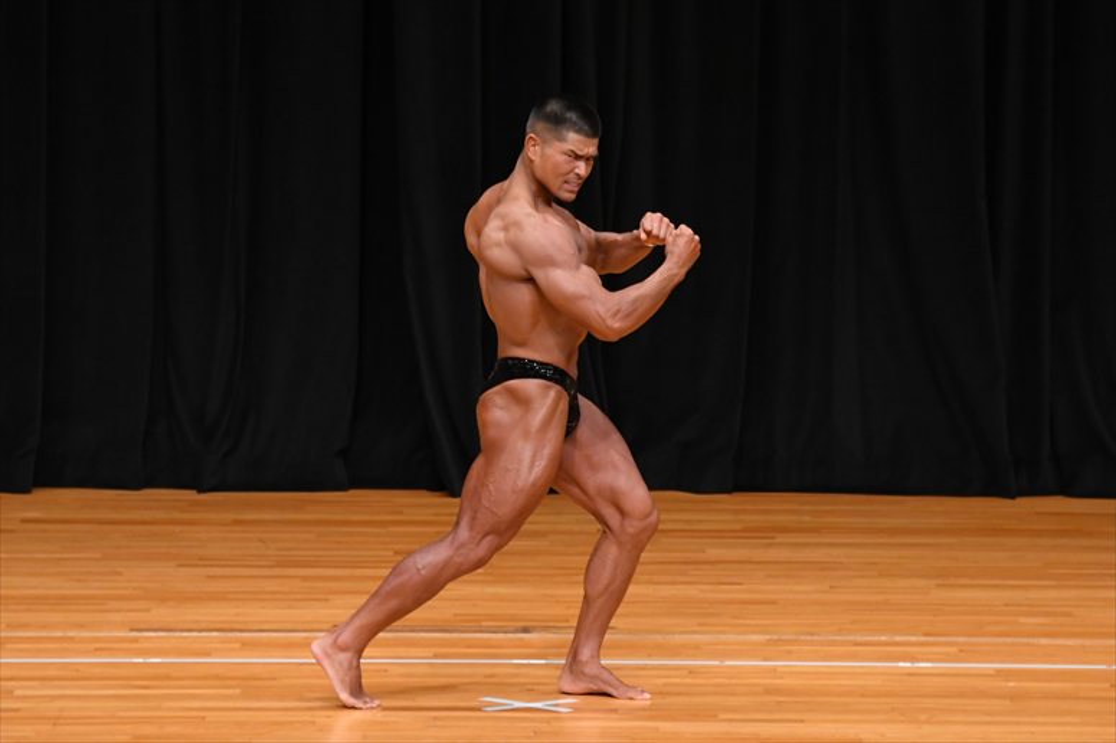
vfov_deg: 4.8
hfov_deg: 7.2
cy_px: 372
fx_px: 8831
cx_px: 558
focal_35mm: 285
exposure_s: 1/400
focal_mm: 190
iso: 3200
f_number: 5.6
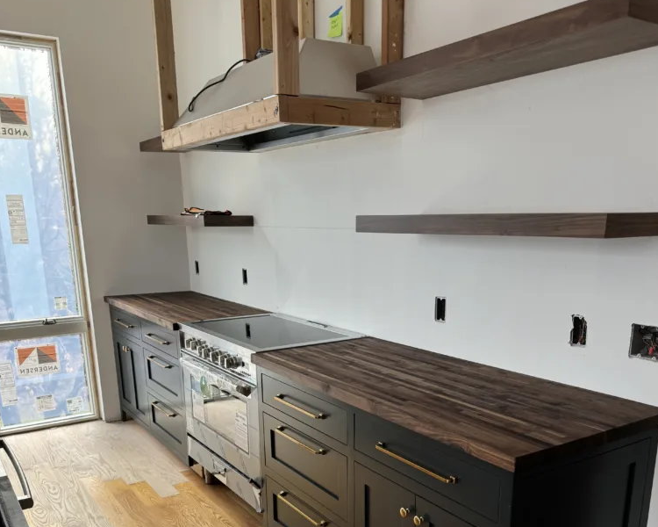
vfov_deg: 44.3
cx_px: 333
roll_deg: +1.0
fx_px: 623
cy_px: 395
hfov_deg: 55.7
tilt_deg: -15.8
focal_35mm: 32
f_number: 1.78
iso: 100
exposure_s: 1/121
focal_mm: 6.86
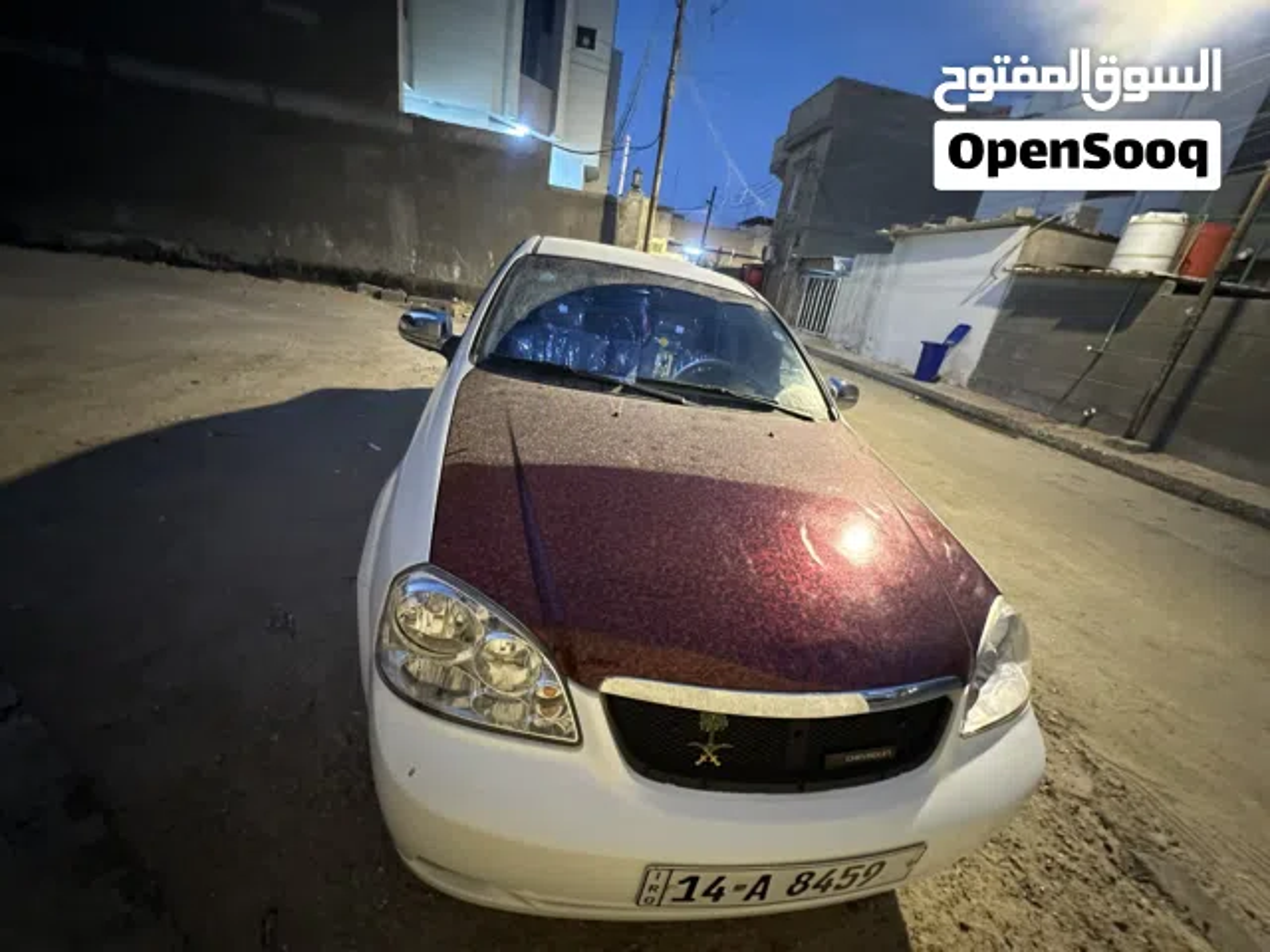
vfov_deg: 85.7
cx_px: 635
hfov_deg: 102.1
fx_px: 514
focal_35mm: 14
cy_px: 476
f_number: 2.2
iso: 1000
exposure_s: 1/34
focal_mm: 2.22
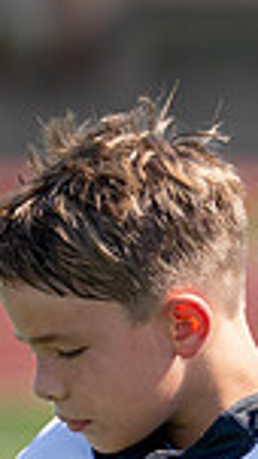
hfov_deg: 1.3
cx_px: 875
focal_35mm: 941
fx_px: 11438
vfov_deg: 2.3
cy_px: 431
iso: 200
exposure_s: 1/2000
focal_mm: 200
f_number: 2.8
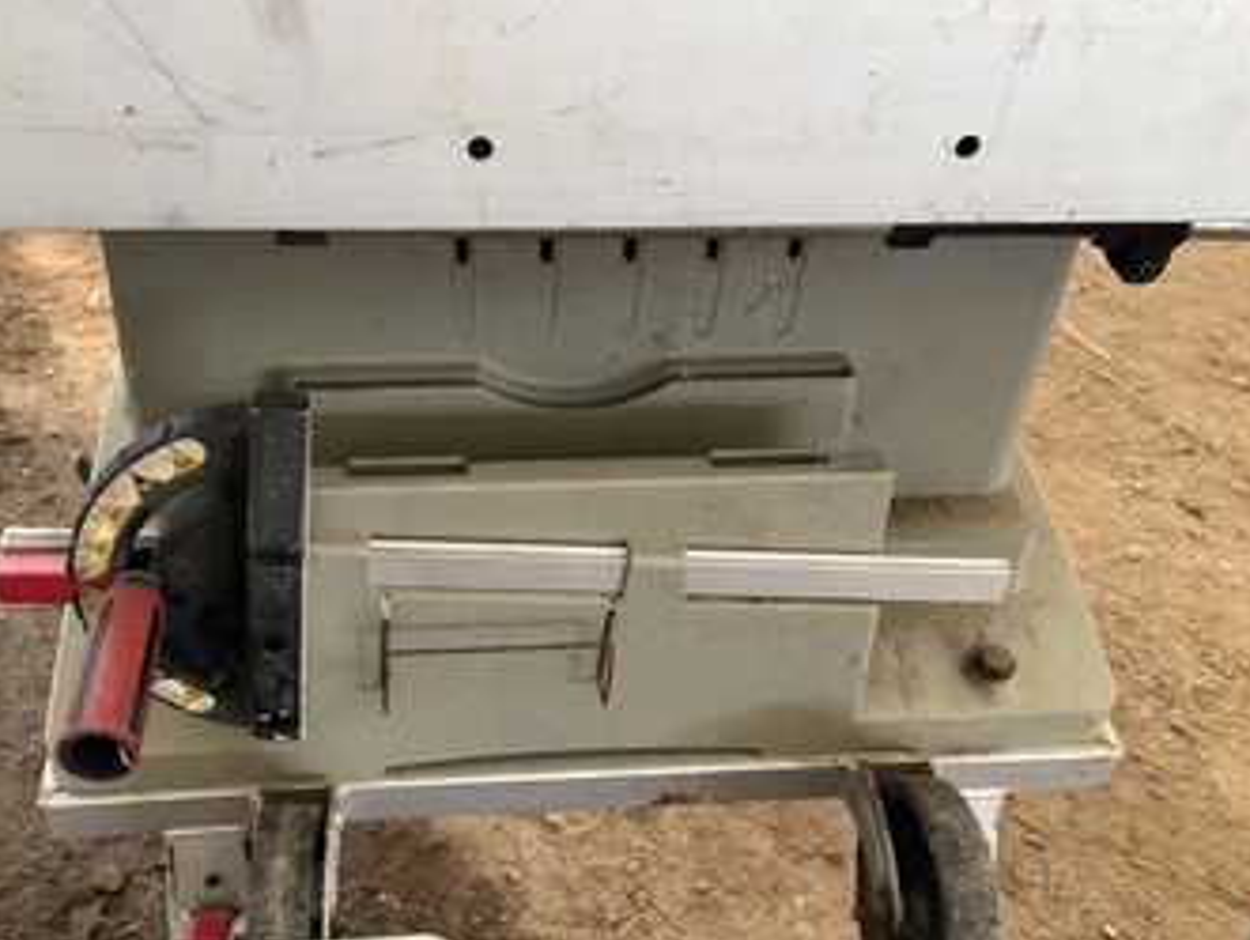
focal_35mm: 35
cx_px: 536
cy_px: 551
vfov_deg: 40.6
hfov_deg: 52.4
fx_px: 1265
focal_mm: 3
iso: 64
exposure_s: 1/82
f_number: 1.8
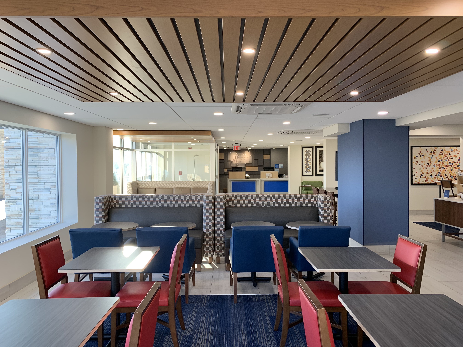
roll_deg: +0.3
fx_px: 348
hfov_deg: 67.3
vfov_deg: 53.1
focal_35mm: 26
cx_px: 232
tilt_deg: -0.9
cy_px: 174
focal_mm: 4.25
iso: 64
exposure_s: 1/120
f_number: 1.8
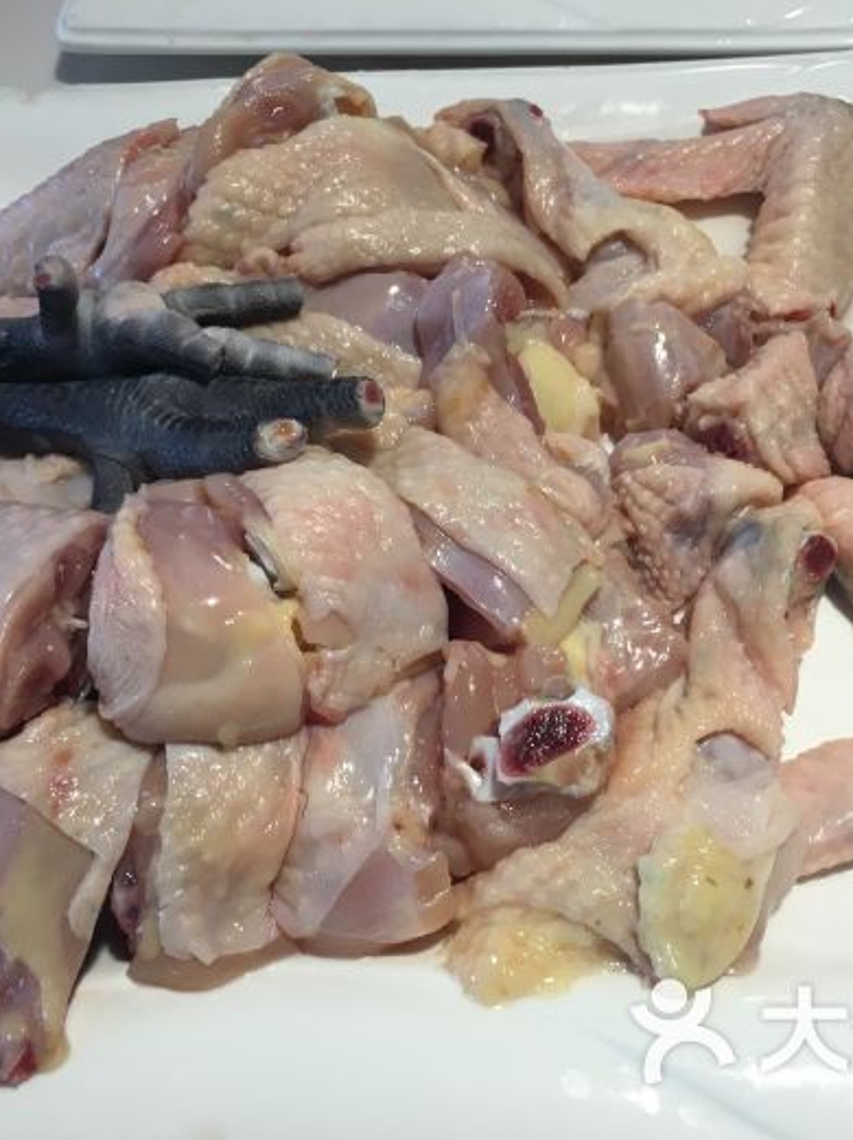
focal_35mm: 39
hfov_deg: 36.8
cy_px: 570
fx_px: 1283
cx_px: 413
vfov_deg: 47.9
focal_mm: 4.15
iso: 25
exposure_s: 1/33
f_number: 2.2
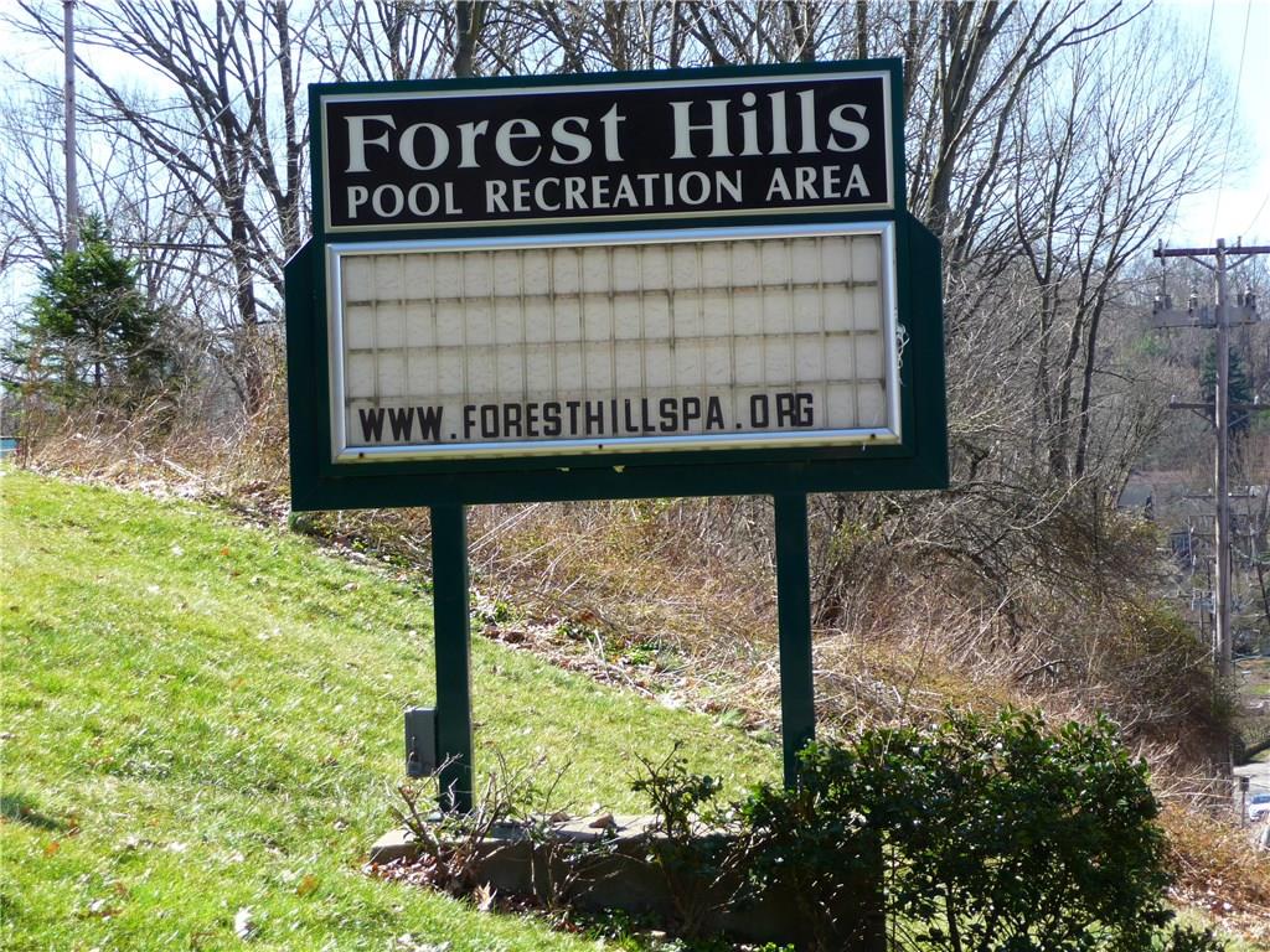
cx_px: 635
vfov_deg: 21.9
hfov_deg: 29.0
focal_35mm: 67
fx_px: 2458
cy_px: 476
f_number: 4.5
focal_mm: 11.3
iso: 100
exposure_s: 1/200
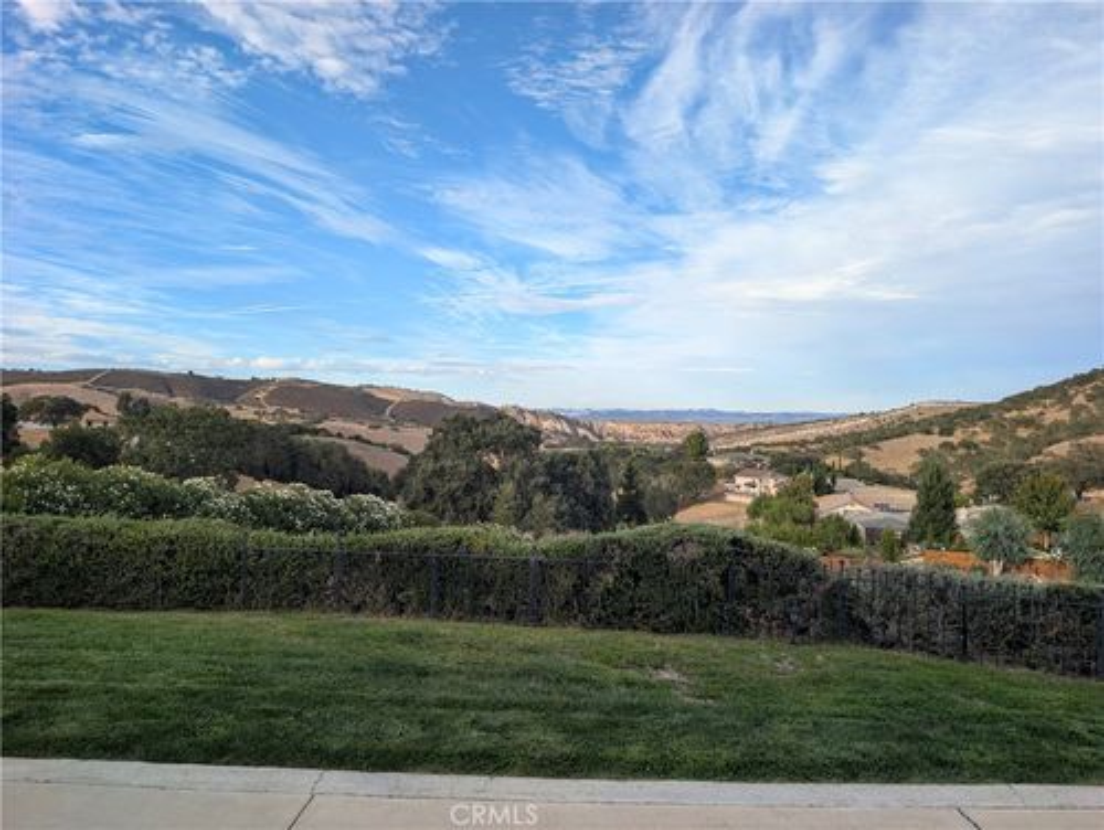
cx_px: 552
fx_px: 766
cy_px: 415
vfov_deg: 56.9
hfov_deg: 71.5
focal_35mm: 24
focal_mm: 6.9
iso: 22
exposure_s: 1/425
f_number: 1.68
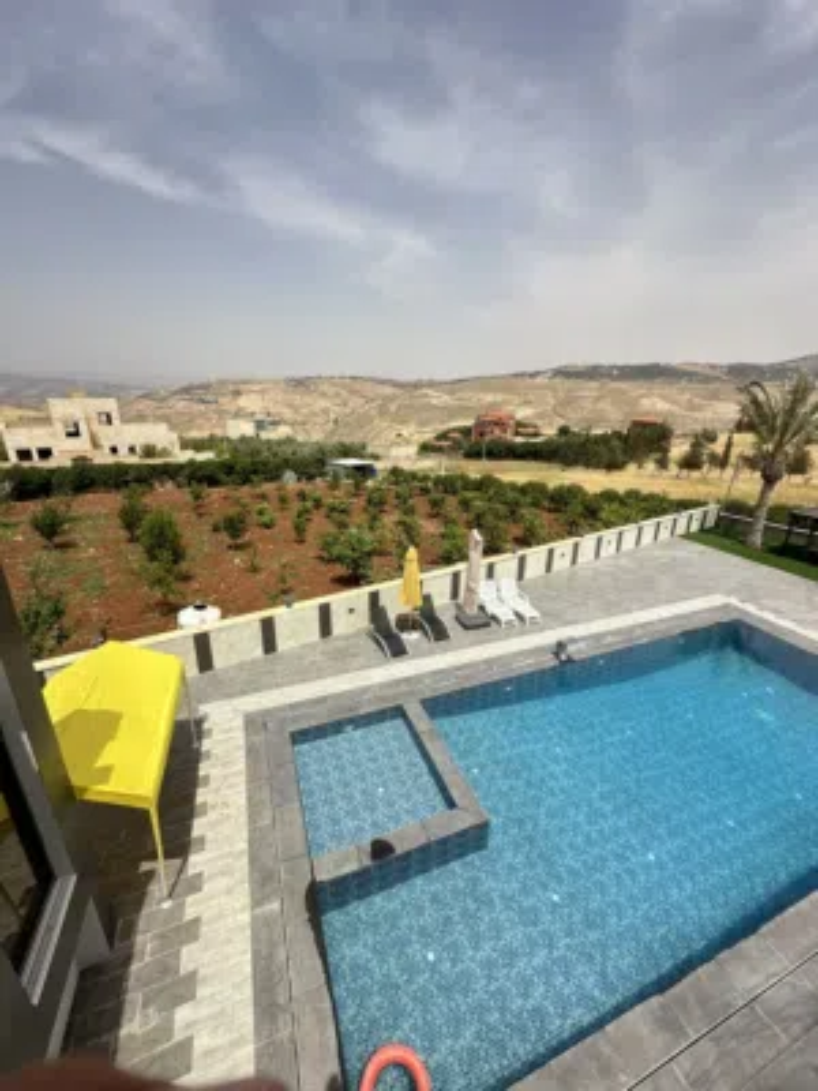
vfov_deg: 102.1
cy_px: 546
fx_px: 441
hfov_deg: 85.7
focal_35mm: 14
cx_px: 409
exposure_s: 1/1401
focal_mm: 2.22
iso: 50
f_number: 2.2
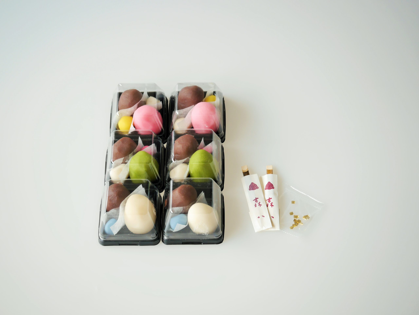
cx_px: 210
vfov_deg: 21.0
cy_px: 158
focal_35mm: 70
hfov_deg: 27.8
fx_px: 848
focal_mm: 35
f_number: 4
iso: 200
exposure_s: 1/80
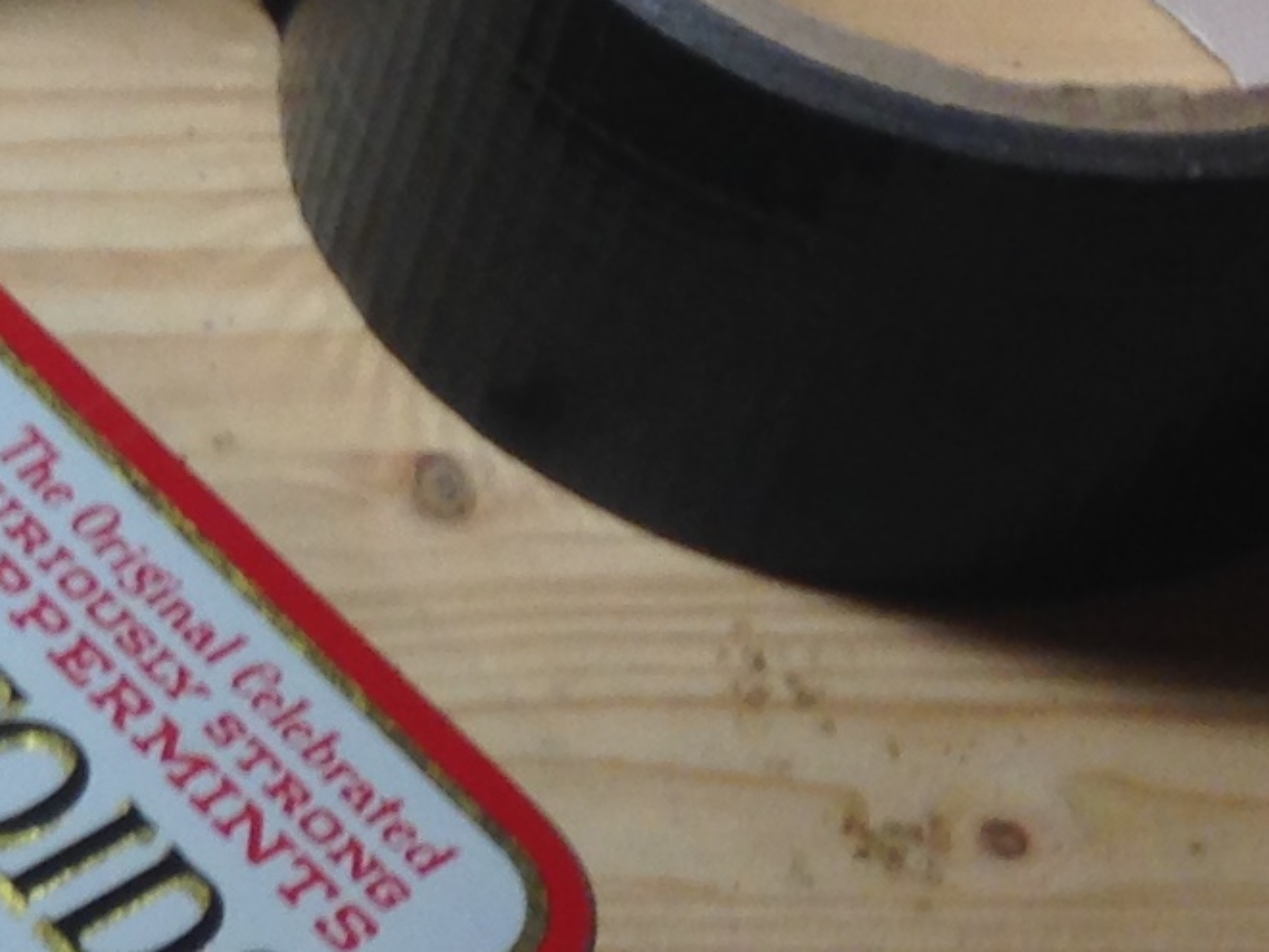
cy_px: 384
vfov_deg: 9.1
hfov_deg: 11.3
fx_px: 5977
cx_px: -993
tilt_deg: -46.1
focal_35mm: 163
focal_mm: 4.12
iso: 50
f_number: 2.4
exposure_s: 1/33
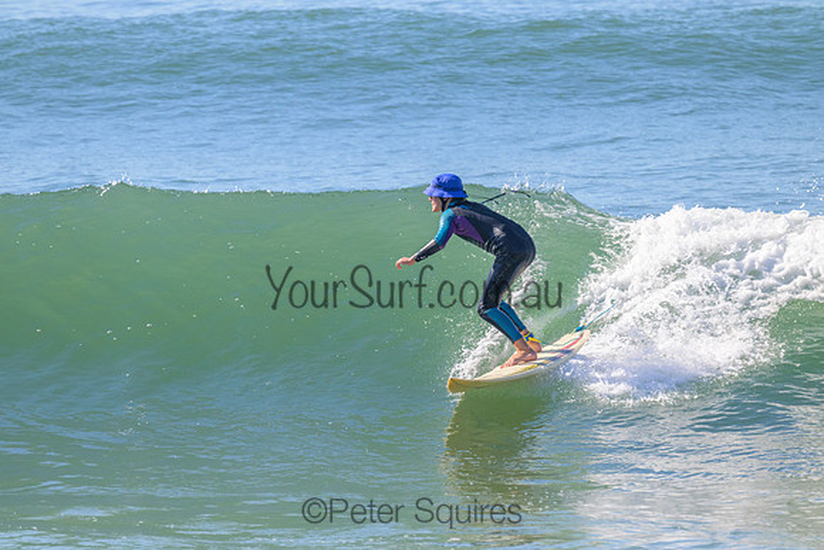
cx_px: 412
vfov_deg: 2.3
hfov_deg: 3.4
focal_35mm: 610
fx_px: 13965
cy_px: 275
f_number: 11
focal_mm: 610
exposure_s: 1/2000
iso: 1000
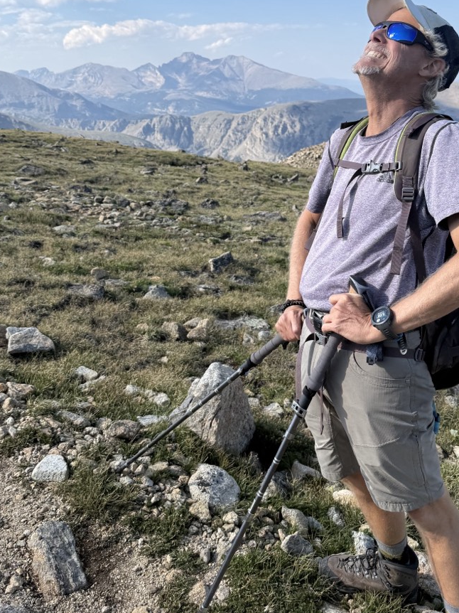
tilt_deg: -11.6
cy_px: 199
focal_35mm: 39
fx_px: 690
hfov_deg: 36.7
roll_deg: +1.6
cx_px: 263
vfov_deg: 47.0
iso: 80
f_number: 1.78
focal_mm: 6.76
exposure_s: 1/3425
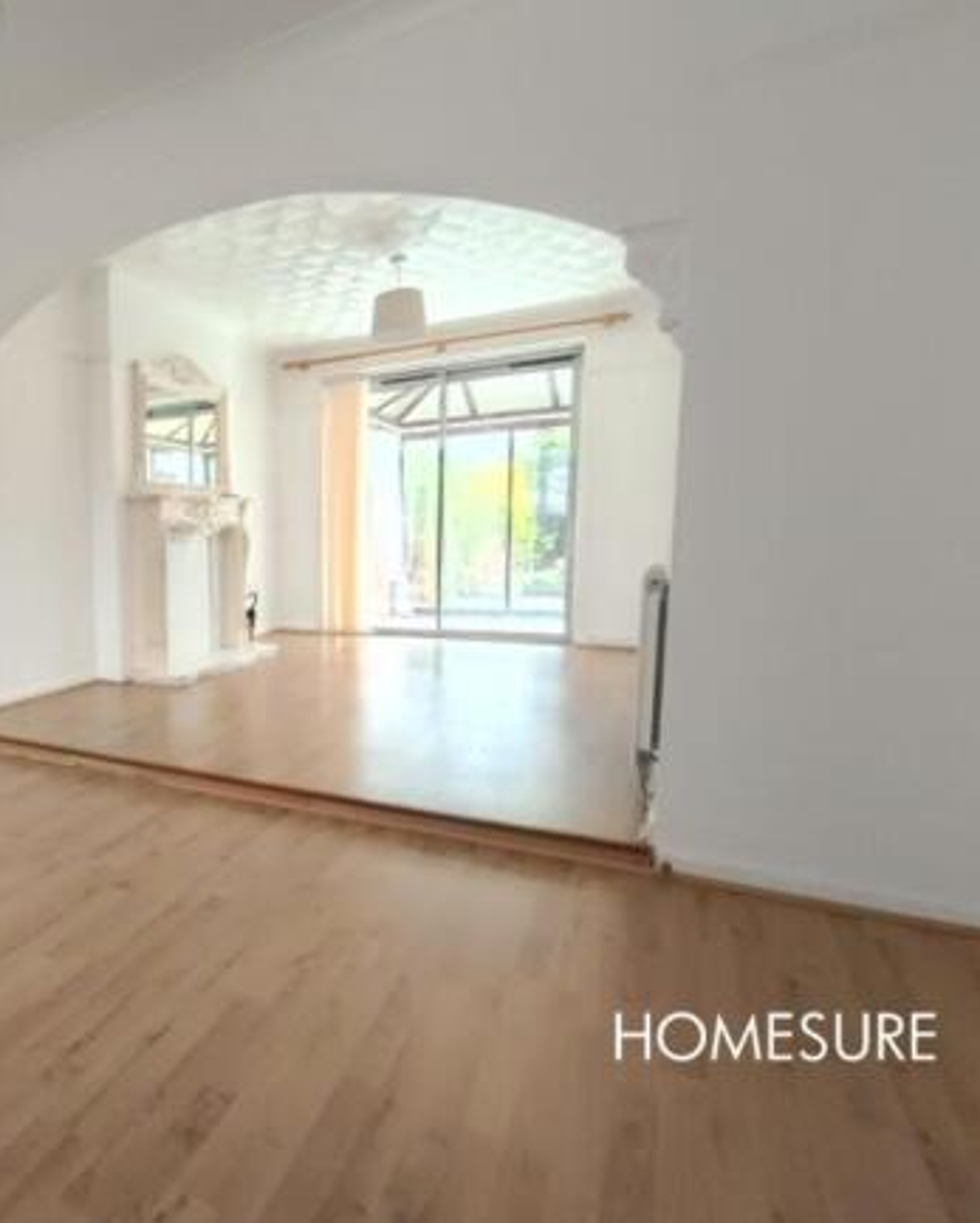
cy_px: 614
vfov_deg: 77.6
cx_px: 162
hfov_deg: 59.1
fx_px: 761
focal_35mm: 21
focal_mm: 2.78
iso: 200
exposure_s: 1/50
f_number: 2.2
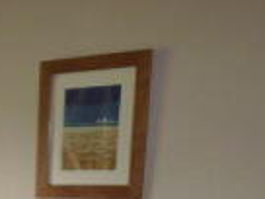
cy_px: 407
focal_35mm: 107
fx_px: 819
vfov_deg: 12.2
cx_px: -256
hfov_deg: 15.1
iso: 100
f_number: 3.3
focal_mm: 4.1
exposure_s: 1/8
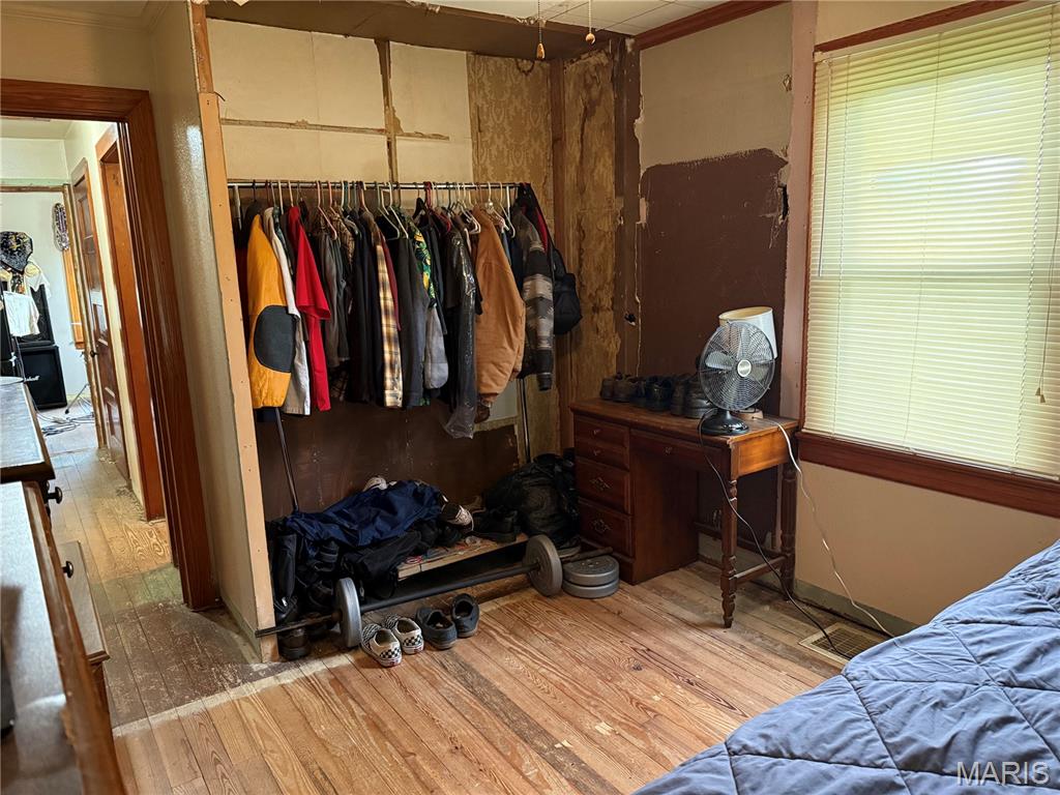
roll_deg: +2.5
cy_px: 398
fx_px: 735
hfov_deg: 71.6
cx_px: 530
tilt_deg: -11.1
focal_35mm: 24
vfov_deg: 56.8
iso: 1000
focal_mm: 6.76
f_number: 1.78
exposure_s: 1/40
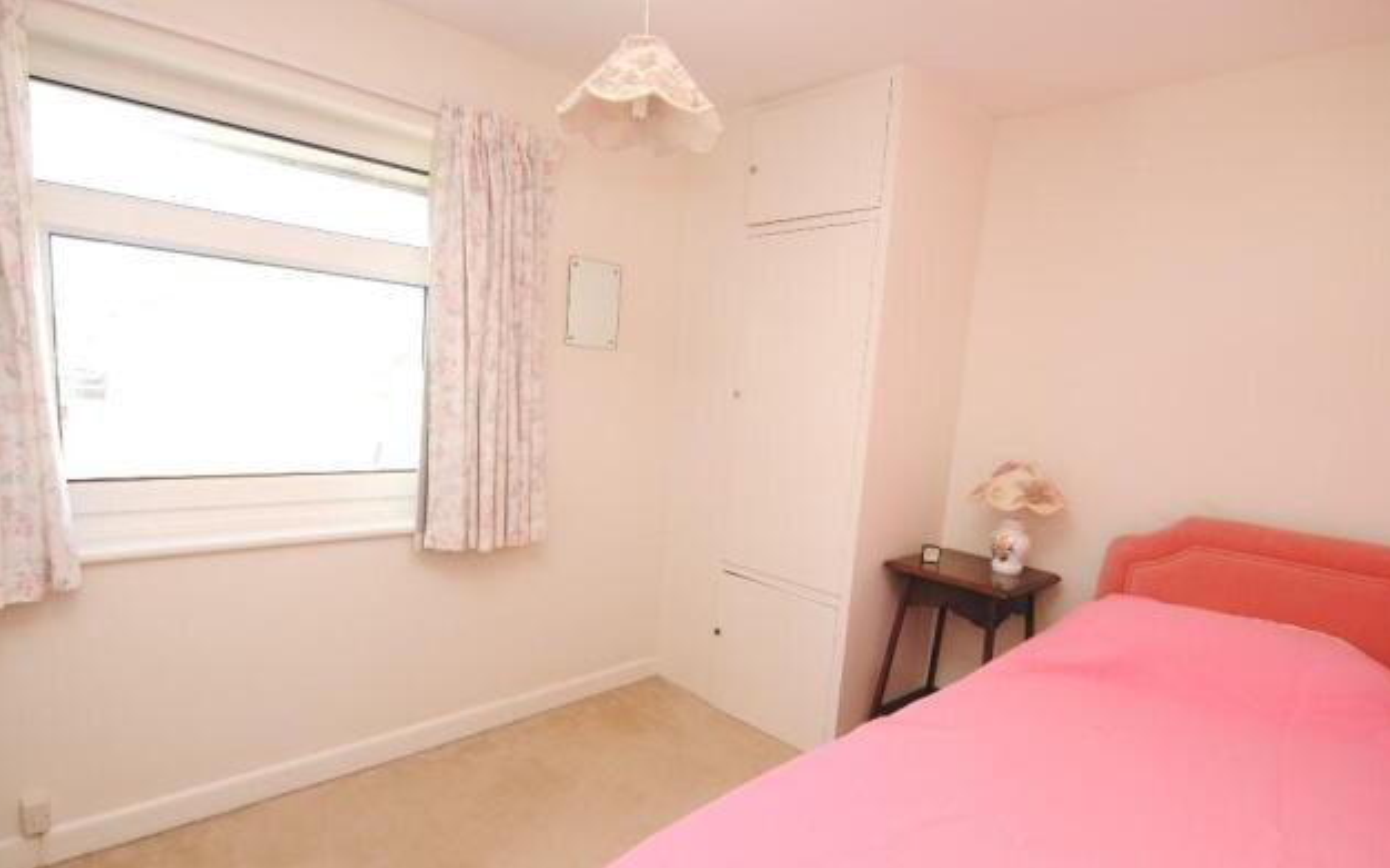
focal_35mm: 18
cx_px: 685
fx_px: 664
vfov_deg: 66.2
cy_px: 483
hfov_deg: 92.6
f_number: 4.5
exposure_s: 1/80
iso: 200
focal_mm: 11
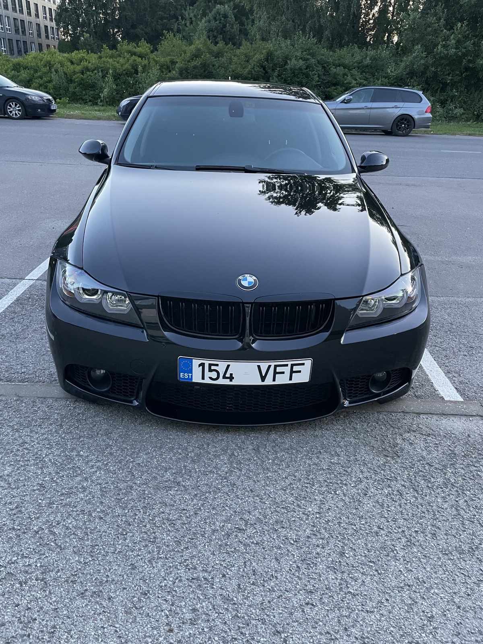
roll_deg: -1.3
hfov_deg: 53.1
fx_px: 484
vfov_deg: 67.3
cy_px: 322
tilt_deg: -24.5
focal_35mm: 26
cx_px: 242
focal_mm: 4.2
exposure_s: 1/60
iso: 320
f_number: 1.6
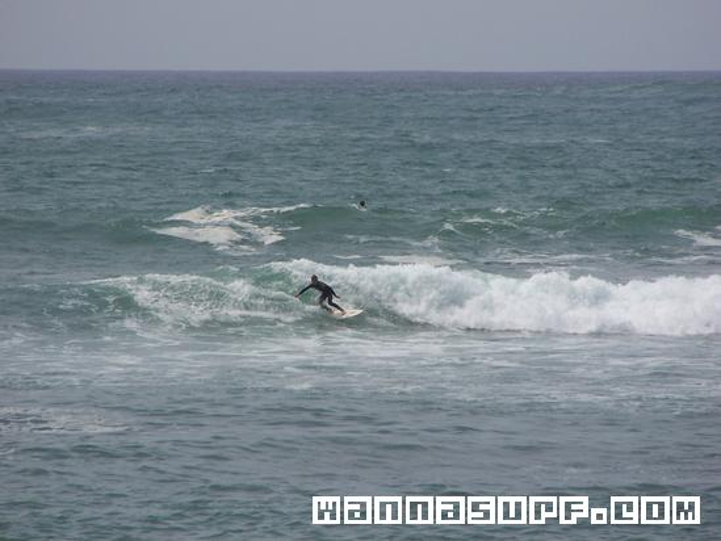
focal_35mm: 380
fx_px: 7917
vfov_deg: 3.9
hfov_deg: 5.2
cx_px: 360
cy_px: 270
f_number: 7.1
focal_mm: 63
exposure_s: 1/750
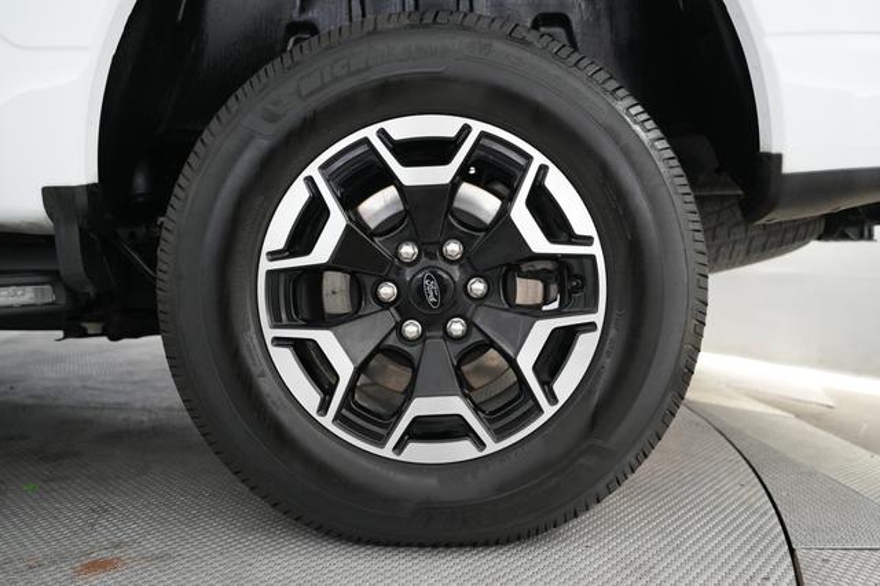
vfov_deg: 49.5
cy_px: 293
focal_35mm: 26
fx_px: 635
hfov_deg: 69.4
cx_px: 440
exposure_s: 1/160
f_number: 2.8
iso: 4000
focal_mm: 26
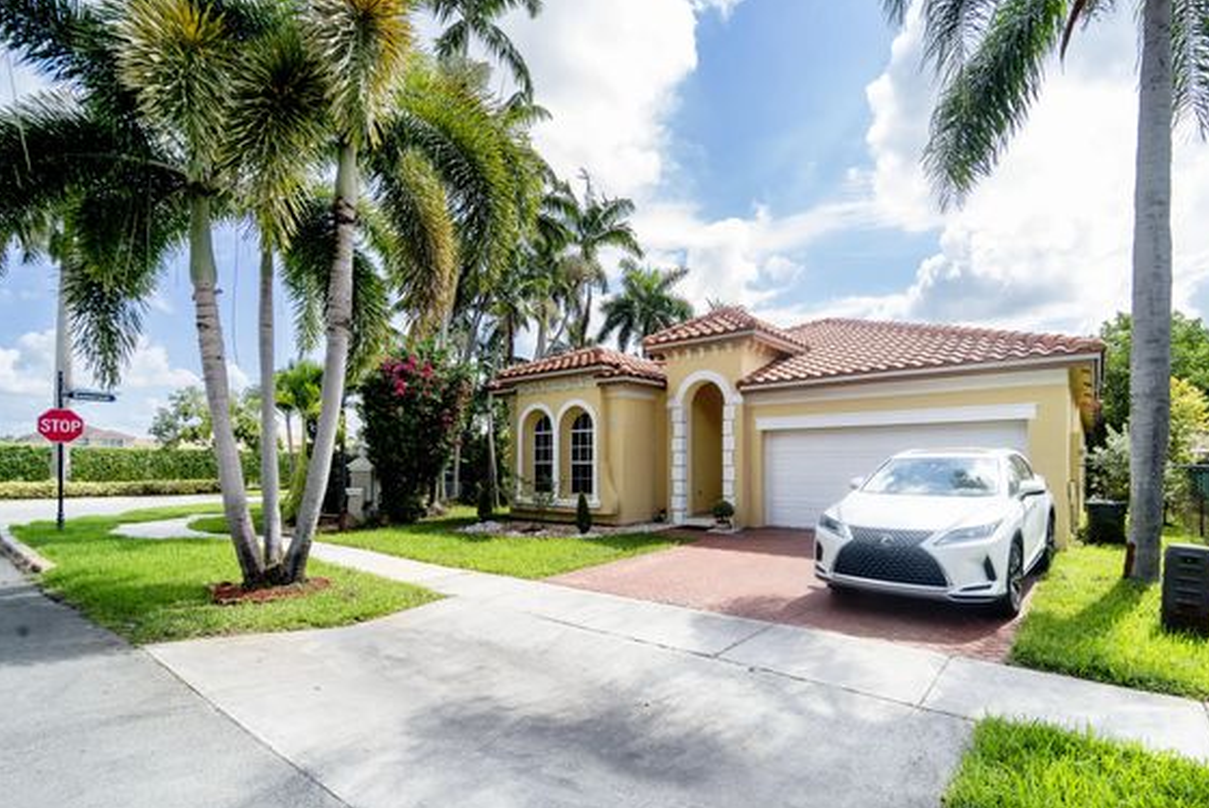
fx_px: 538
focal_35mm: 16
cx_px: 652
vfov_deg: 73.8
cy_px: 416
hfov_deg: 96.5
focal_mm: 14
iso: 320
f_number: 10
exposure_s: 1/200
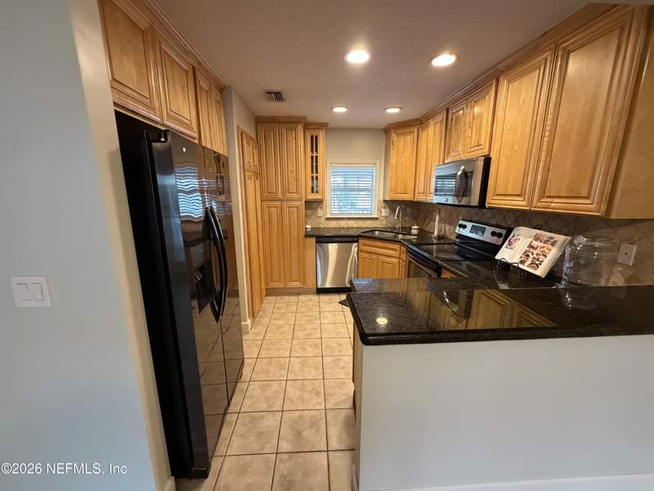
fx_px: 265
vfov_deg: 85.7
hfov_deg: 102.1
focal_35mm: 14
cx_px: 327
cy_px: 246
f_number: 2.2
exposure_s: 1/60
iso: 640
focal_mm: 2.22
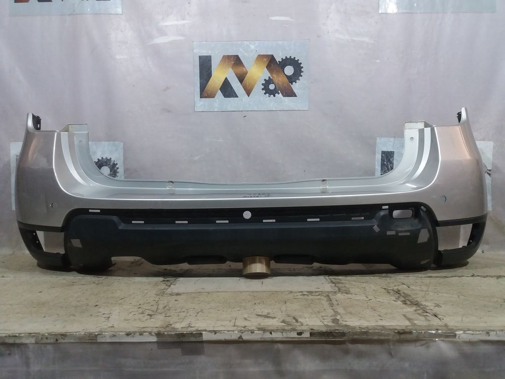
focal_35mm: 28
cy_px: 190
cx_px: 252
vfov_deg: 49.7
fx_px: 408
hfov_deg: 63.4
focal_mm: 3.7
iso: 160
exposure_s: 1/33
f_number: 1.9
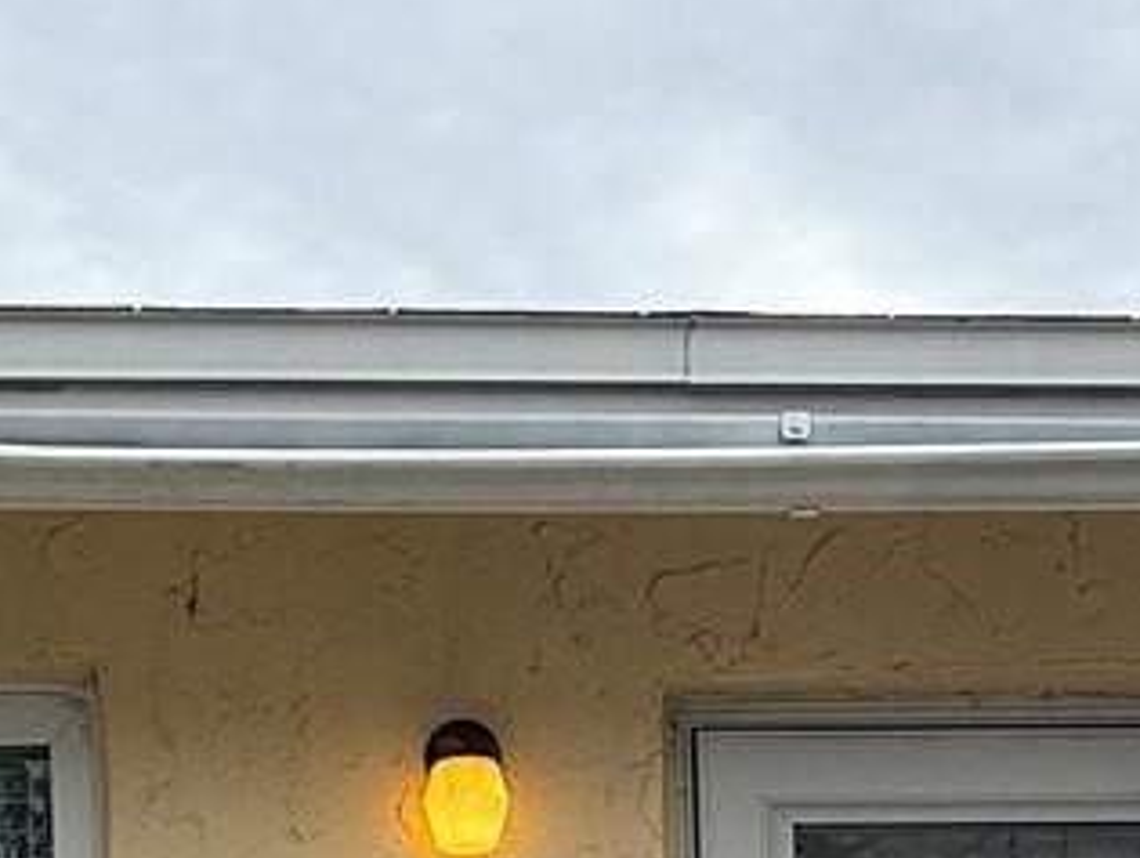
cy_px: 1245
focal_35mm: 71
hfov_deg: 27.3
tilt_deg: +0.3
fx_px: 2341
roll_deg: +0.5
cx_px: 460
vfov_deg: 18.6
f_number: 2.2
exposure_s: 1/717
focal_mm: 2.22
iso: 50
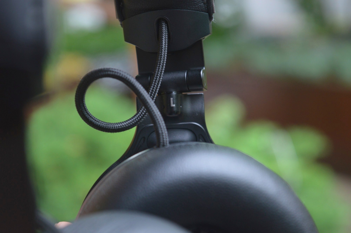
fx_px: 804
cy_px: 116
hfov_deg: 24.6
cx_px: 176
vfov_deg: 16.5
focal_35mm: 82
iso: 400
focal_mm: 55
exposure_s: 1/25
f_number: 5.6
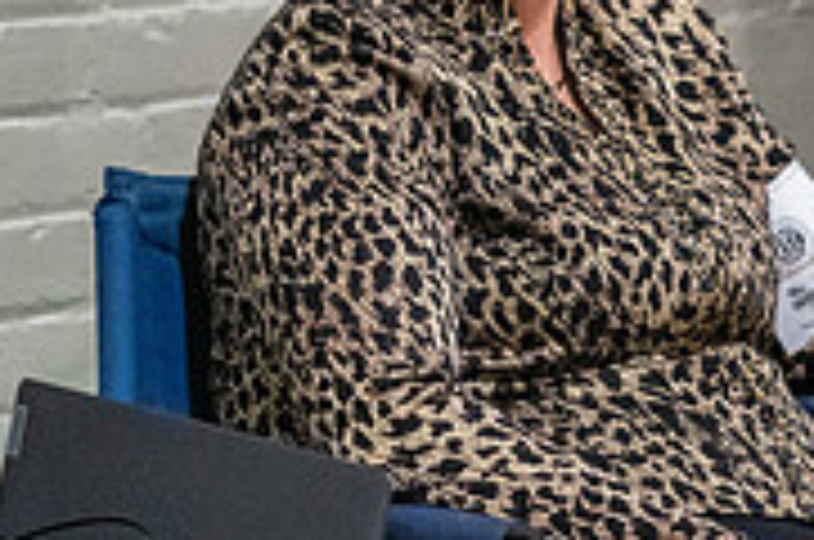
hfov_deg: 5.6
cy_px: -115
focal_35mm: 363
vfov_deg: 3.8
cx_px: 1174
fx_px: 8193
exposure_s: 1/250
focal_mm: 113
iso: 6400
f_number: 3.5
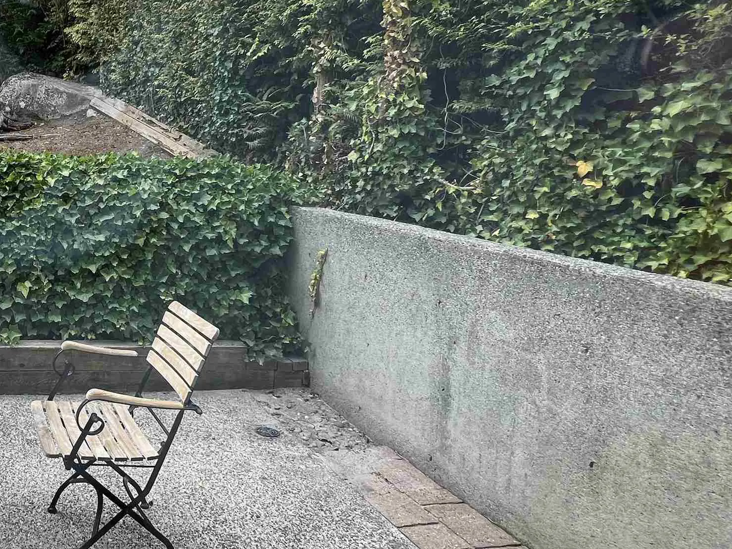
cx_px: 48
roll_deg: -0.7
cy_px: 180
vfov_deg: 50.4
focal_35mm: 27
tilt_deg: -2.9
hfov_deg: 54.9
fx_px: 571
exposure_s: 1/164
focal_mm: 1.57
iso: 32
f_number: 1.8
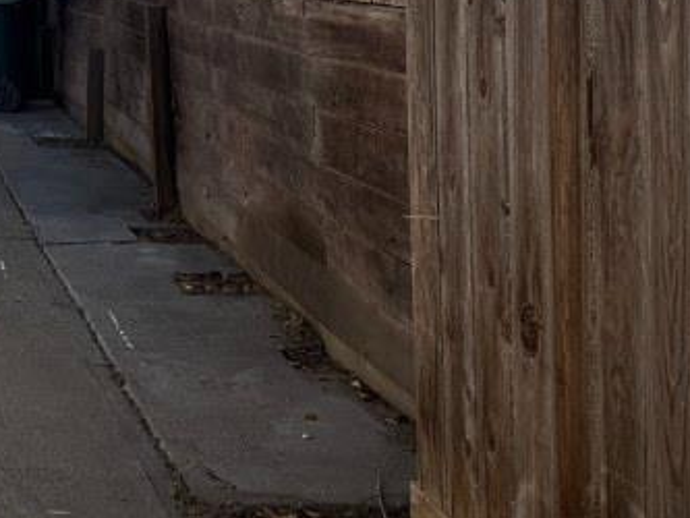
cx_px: -286
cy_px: -15
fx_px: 1436
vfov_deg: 19.8
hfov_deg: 22.9
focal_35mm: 72
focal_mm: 6.76
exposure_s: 1/4673
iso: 80
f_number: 1.78
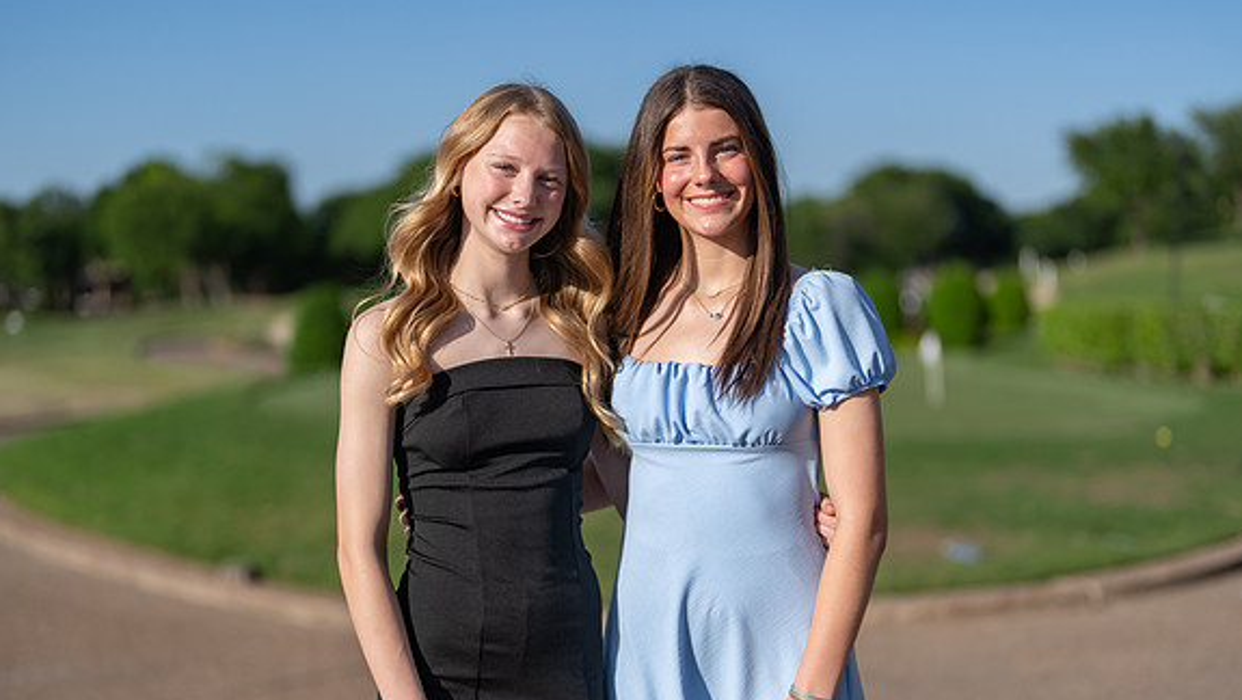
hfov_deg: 36.6
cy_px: 439
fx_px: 1878
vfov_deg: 21.1
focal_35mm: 57
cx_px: 622
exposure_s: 1/10000
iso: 100
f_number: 1.2
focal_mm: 50
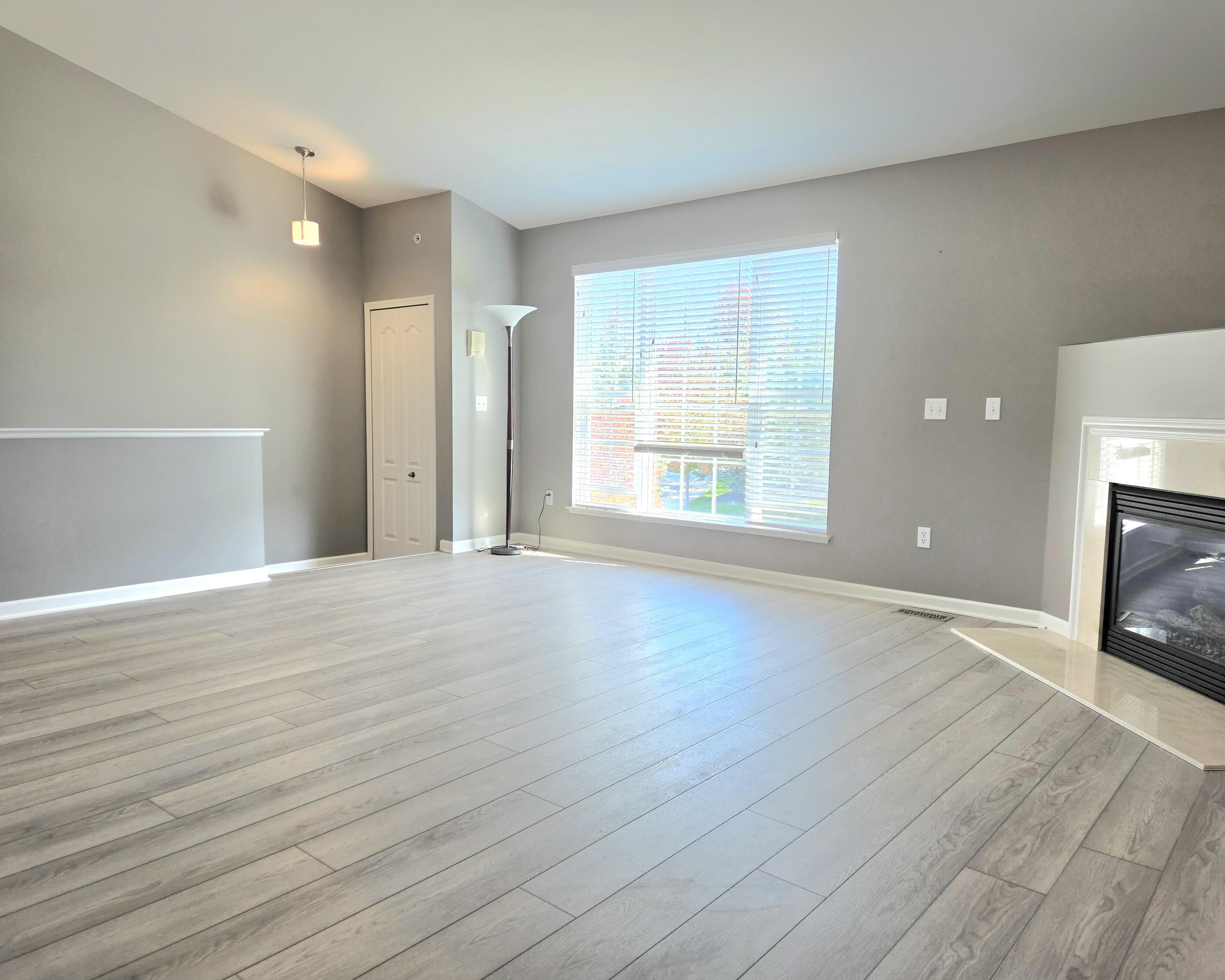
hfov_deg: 70.3
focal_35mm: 24
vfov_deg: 58.8
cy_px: 491
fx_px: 870
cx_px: 626
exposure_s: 1/120
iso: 40
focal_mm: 5.4
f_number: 1.8
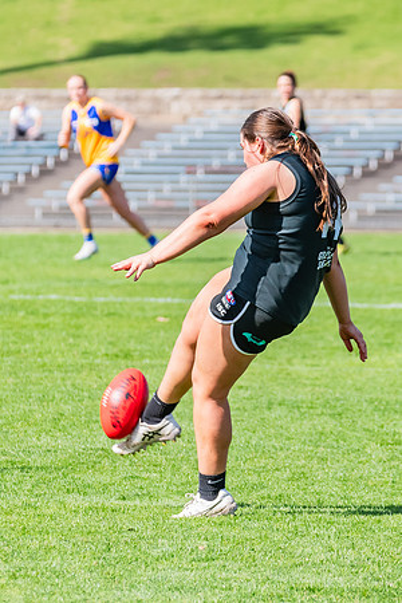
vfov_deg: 4.8
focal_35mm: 428
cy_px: 310
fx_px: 7162
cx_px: 244
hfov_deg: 3.2
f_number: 7.1
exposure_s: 1/1600
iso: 800
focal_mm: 220
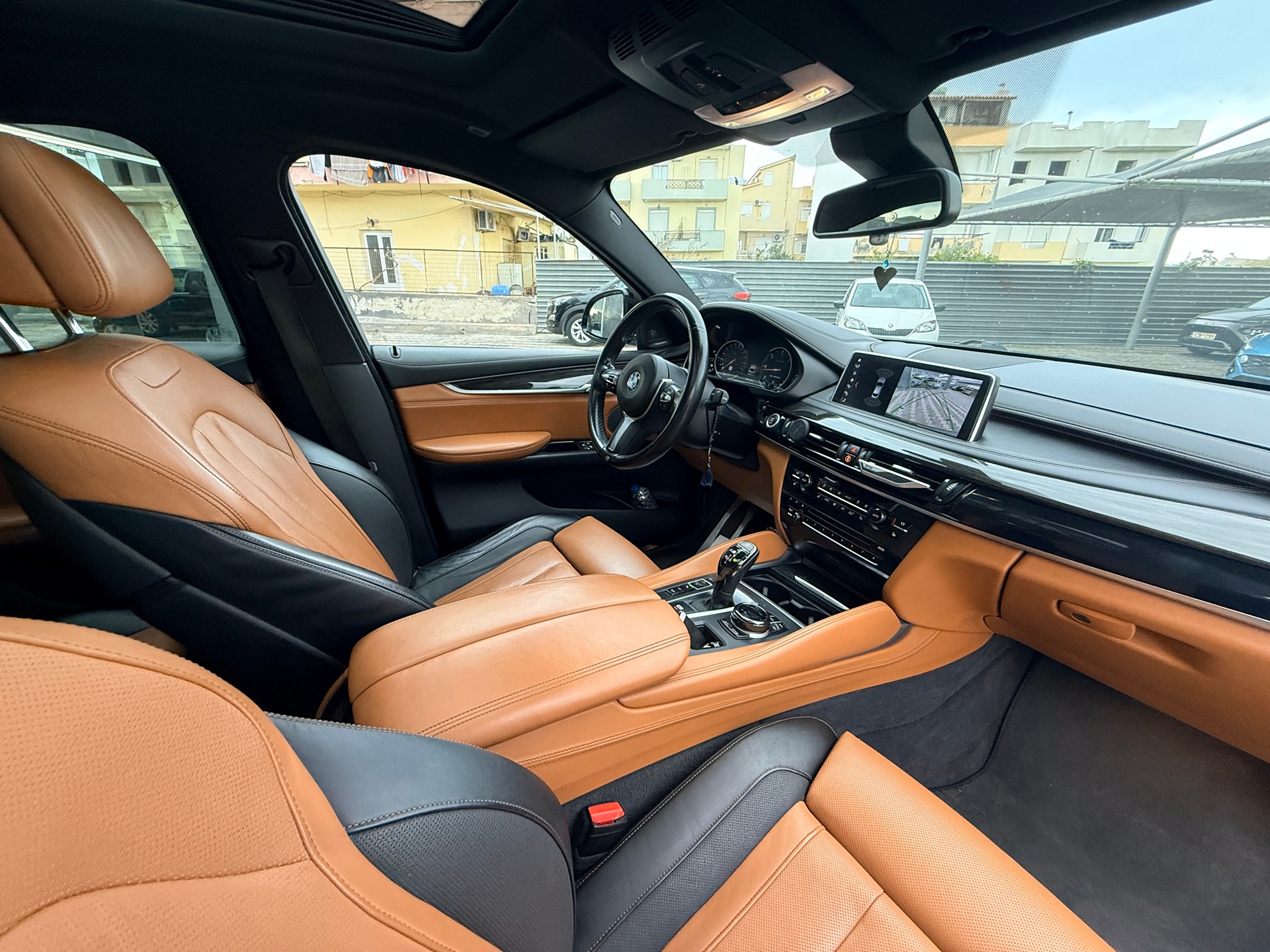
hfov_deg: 102.1
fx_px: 514
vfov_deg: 85.7
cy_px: 476
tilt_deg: -22.0
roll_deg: -1.8
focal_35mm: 14
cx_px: 635
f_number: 2.2
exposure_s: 1/67
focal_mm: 2.22
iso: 250
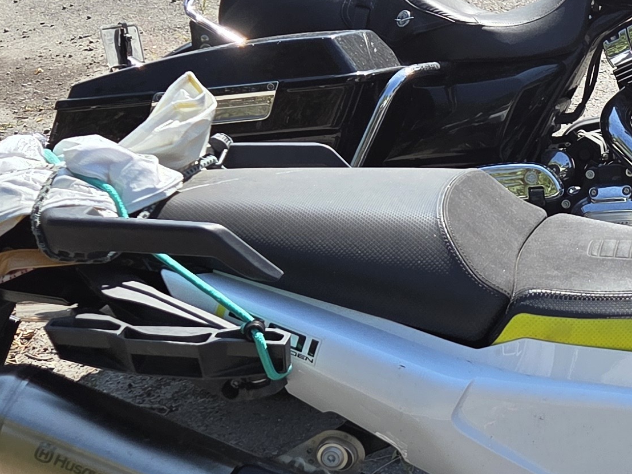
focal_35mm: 83
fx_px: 1515
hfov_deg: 21.4
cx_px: 819
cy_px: 302
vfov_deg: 17.7
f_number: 1.8
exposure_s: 1/2308
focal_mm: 5.4
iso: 80
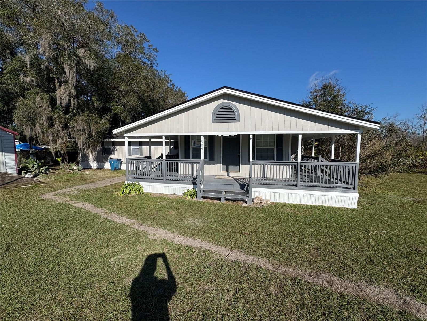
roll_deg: -0.1
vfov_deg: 85.7
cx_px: 214
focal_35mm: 14
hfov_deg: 102.1
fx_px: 173
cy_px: 160
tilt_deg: -4.5
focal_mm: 2.22
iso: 50
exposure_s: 1/3906
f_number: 2.2
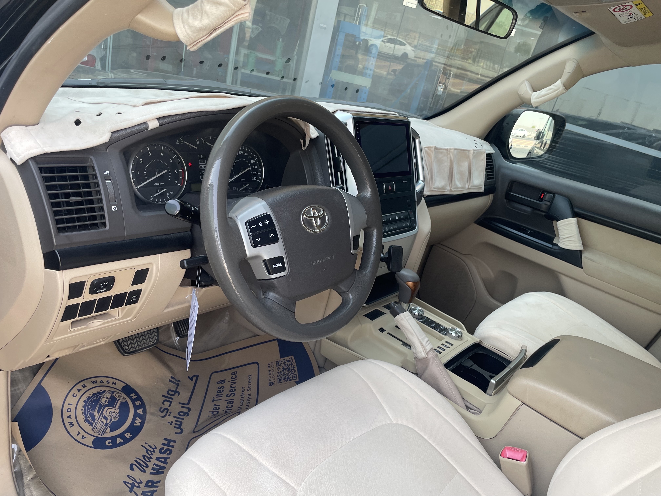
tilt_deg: -22.6
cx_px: 330
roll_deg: -13.8
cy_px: 248
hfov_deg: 67.3
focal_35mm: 26
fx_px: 496
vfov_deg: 53.1
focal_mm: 4.2
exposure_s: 1/121
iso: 32
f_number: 1.6
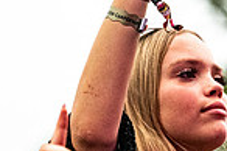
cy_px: 101
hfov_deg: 3.0
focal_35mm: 689
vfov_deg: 2.0
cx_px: 204
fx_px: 4340
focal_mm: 160
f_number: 4.5
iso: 1250
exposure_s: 1/3200
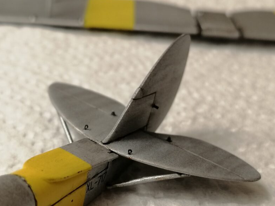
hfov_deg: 27.4
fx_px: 564
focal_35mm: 71
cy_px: 134
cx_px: 123
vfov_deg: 20.7
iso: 200
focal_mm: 3.95
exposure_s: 1/33.3
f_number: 1.8
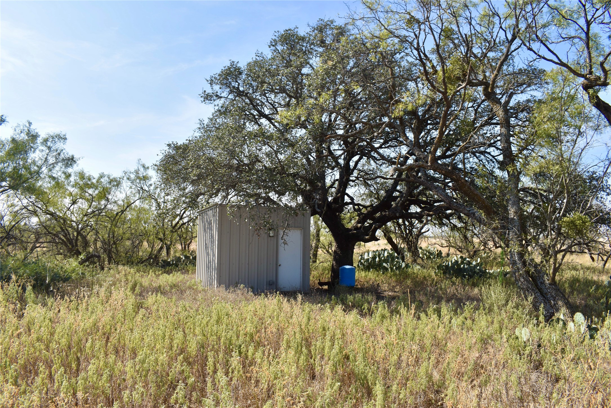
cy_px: 204
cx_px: 306
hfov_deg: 67.4
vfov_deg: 47.9
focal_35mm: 27
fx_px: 458
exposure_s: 1/200
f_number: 9
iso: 100
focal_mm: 18
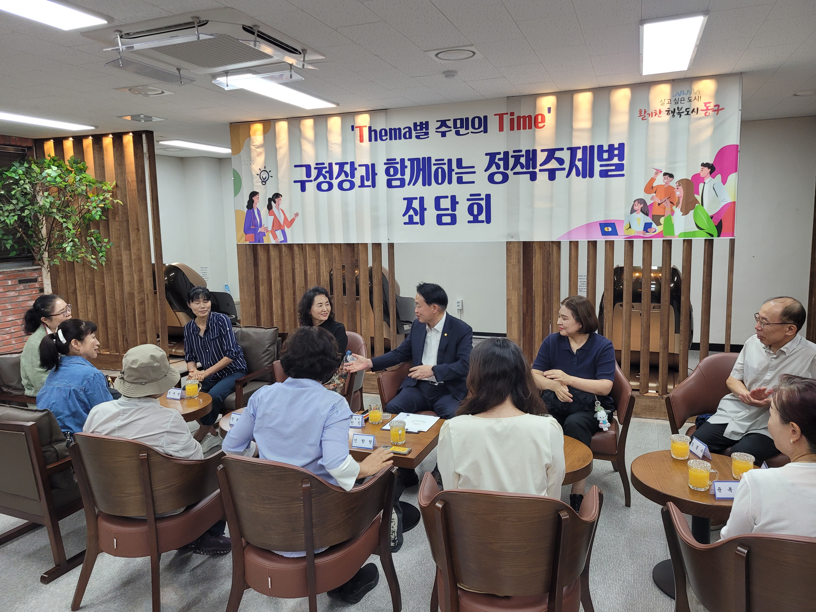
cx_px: 408
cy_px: 306
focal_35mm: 26
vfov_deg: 53.1
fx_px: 613
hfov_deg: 67.3
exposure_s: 1/120
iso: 160
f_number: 1.8
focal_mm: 5.4
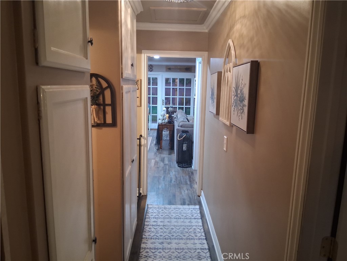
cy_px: 130
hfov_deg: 67.3
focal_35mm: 26
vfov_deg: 53.1
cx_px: 174
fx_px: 261
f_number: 1.8
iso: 640
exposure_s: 1/24
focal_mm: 3.98
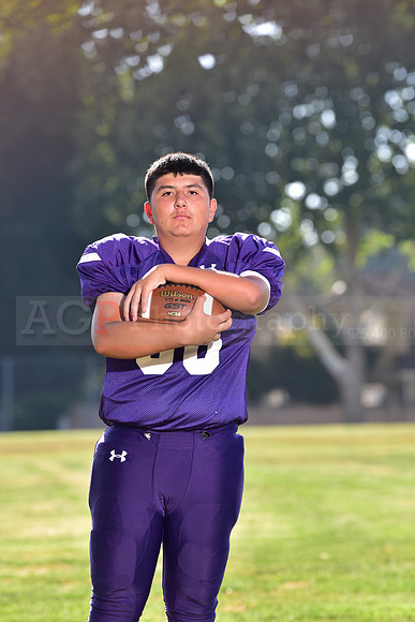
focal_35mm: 200
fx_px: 3456
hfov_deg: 6.9
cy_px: 311
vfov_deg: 10.3
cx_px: 208
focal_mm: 200
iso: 100
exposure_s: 1/250
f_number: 5
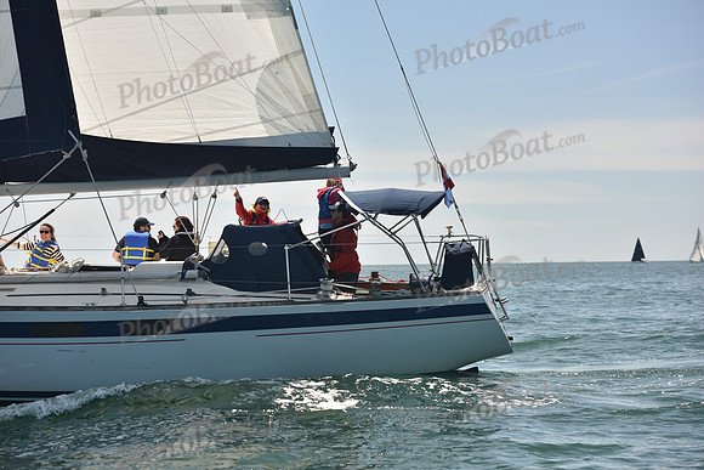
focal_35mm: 80
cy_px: 235
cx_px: 352
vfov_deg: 17.1
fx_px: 1565
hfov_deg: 25.4
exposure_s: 1/800
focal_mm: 80
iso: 250
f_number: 5
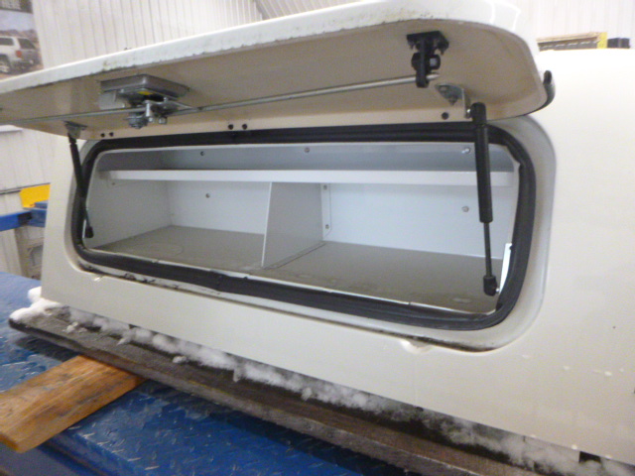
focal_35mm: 25
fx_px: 459
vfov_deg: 54.9
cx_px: 318
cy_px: 238
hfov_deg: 69.4
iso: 800
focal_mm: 4.5
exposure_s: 1/30
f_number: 3.9
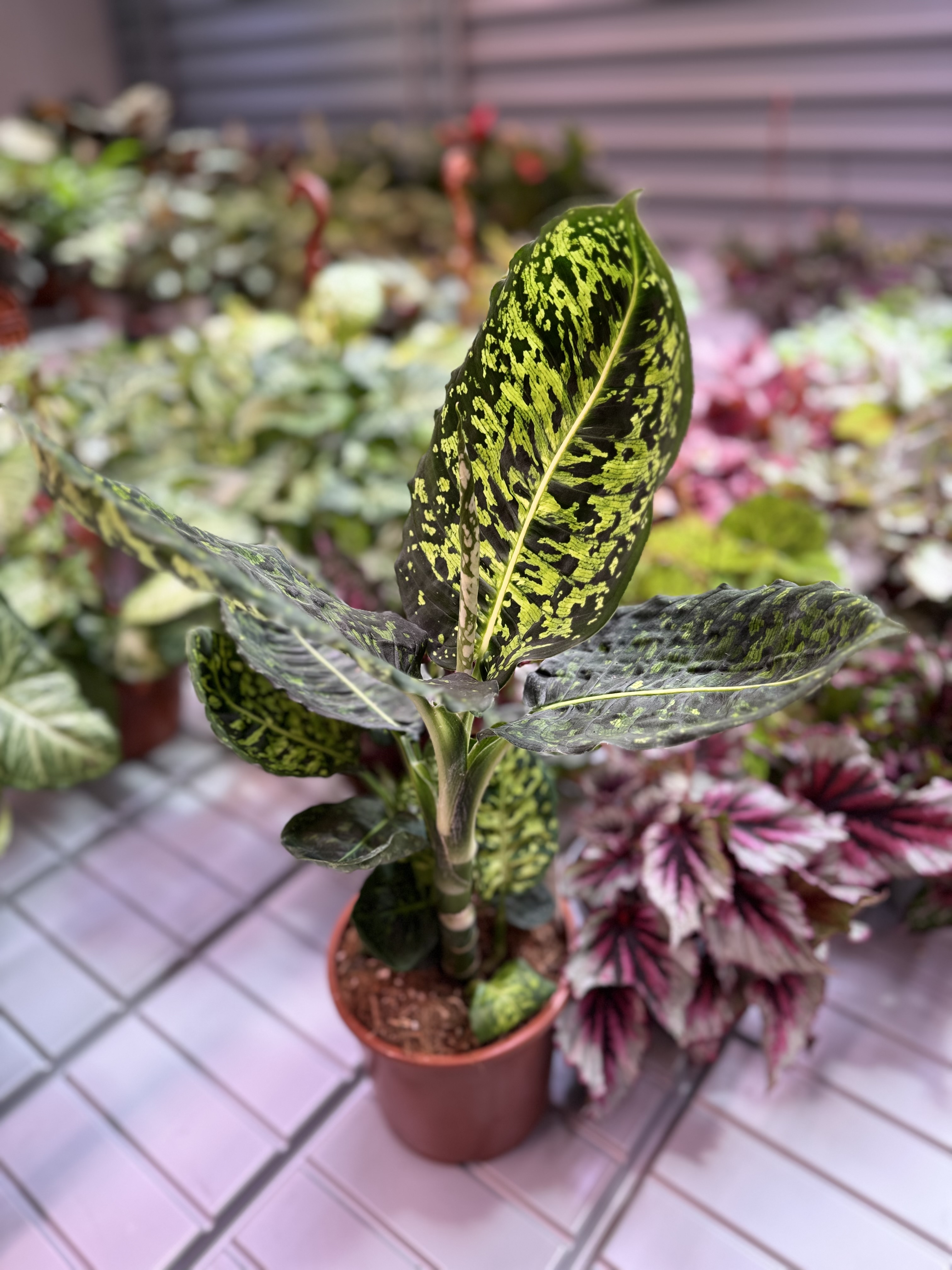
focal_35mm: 24
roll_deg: +2.6
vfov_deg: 71.6
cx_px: 476
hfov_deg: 56.8
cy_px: 635
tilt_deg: -31.8
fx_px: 880
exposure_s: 1/142
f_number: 1.78
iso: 64
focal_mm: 6.76
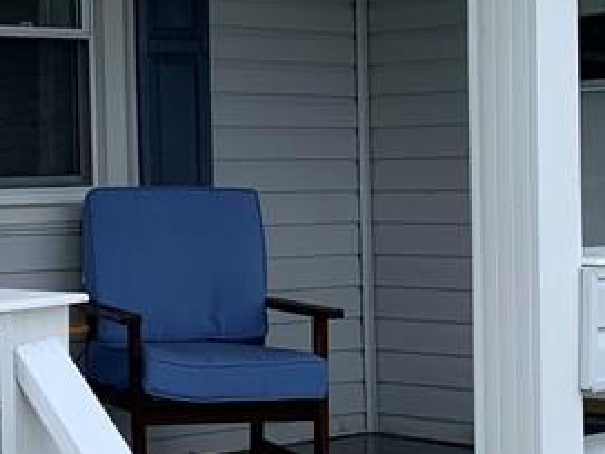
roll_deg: +1.6
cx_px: -60
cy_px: 200
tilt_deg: -0.3
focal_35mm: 98
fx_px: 1713
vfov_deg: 15.1
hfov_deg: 19.2
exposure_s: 1/1299
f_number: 1.8
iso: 25
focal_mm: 4.25
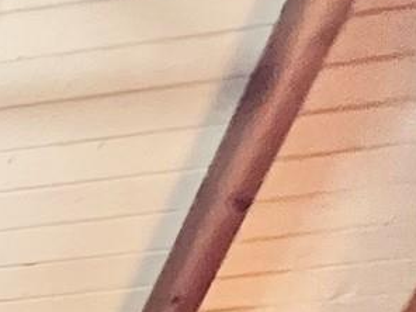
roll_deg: +3.2
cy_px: 766
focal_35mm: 90
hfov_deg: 14.1
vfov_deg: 12.5
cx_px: -611
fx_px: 1082
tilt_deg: -1.4
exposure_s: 1/60
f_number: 1.8
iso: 800
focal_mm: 1.57
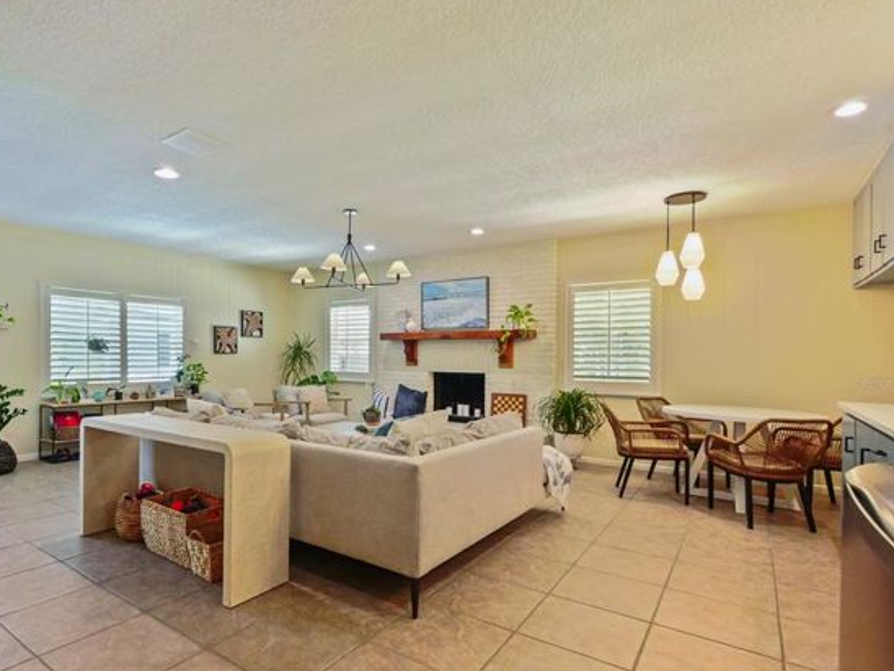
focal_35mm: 18
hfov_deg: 86.4
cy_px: 382
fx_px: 465
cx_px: 348
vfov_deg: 71.2
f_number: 4
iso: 2500
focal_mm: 7
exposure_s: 1/60
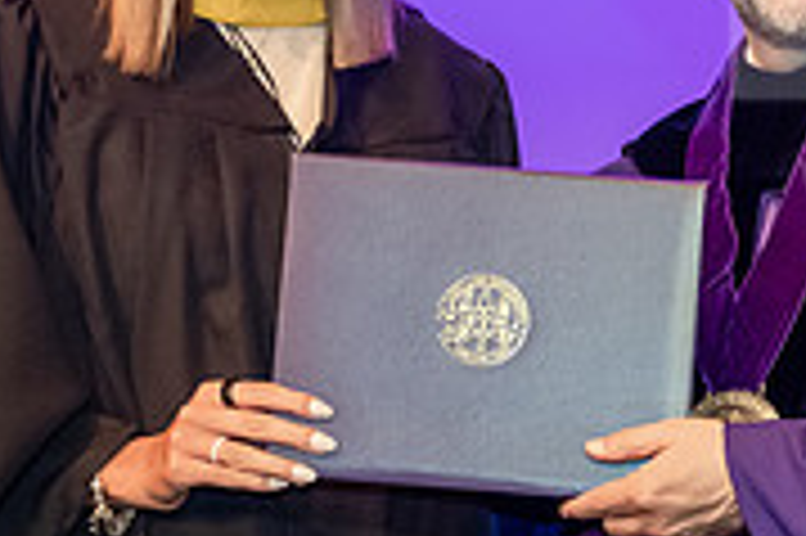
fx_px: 5078
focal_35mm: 227
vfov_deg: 6.0
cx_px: 594
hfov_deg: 9.1
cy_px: 268
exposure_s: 1/200
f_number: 4
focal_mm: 70
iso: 3200
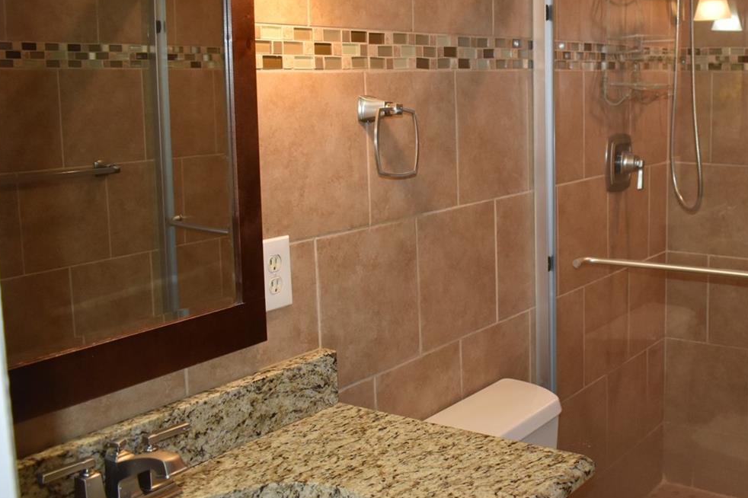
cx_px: 574
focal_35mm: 44
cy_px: 190
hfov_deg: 42.9
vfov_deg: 30.4
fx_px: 914
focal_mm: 18
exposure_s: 1/200
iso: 800
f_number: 4
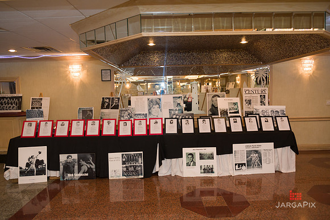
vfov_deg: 46.4
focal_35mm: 28
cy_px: 110
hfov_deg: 65.5
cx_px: 165
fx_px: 257
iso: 1000
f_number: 3.2
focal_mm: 28
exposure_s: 1/125
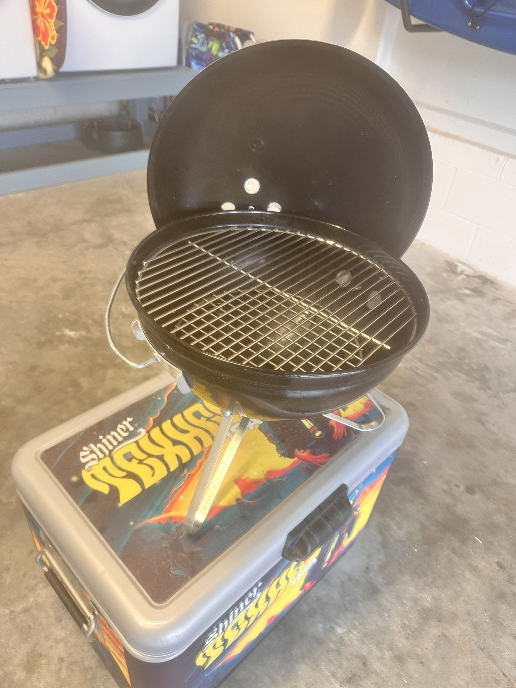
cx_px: 258
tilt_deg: -38.7
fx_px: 477
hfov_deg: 56.8
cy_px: 344
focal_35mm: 24
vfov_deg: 71.6
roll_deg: -7.8
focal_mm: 6.86
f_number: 1.78
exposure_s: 1/60
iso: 200
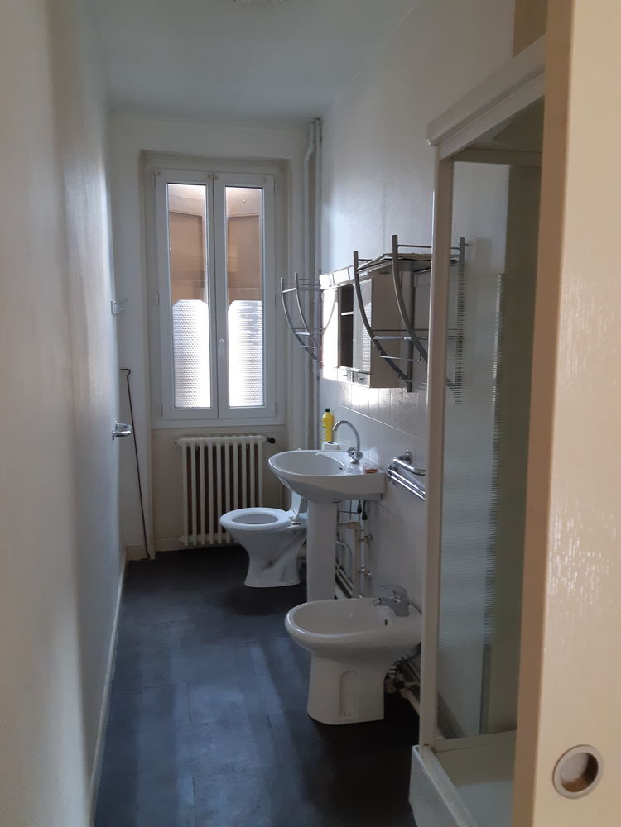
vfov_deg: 67.3
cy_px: 414
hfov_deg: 53.1
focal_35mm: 26
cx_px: 310
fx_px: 622
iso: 250
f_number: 1.7
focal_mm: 3.93
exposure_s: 1/50
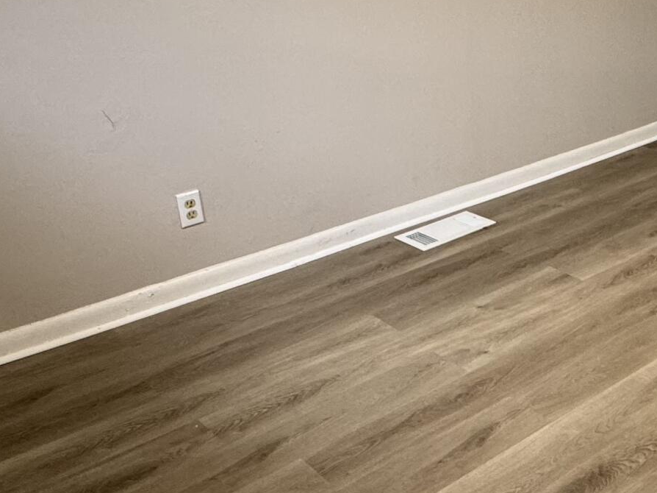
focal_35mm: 47
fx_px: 892
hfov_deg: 35.7
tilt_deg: -16.7
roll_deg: -0.1
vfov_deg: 30.3
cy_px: 112
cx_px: 686
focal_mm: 2.22
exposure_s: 1/120
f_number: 2.2
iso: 250
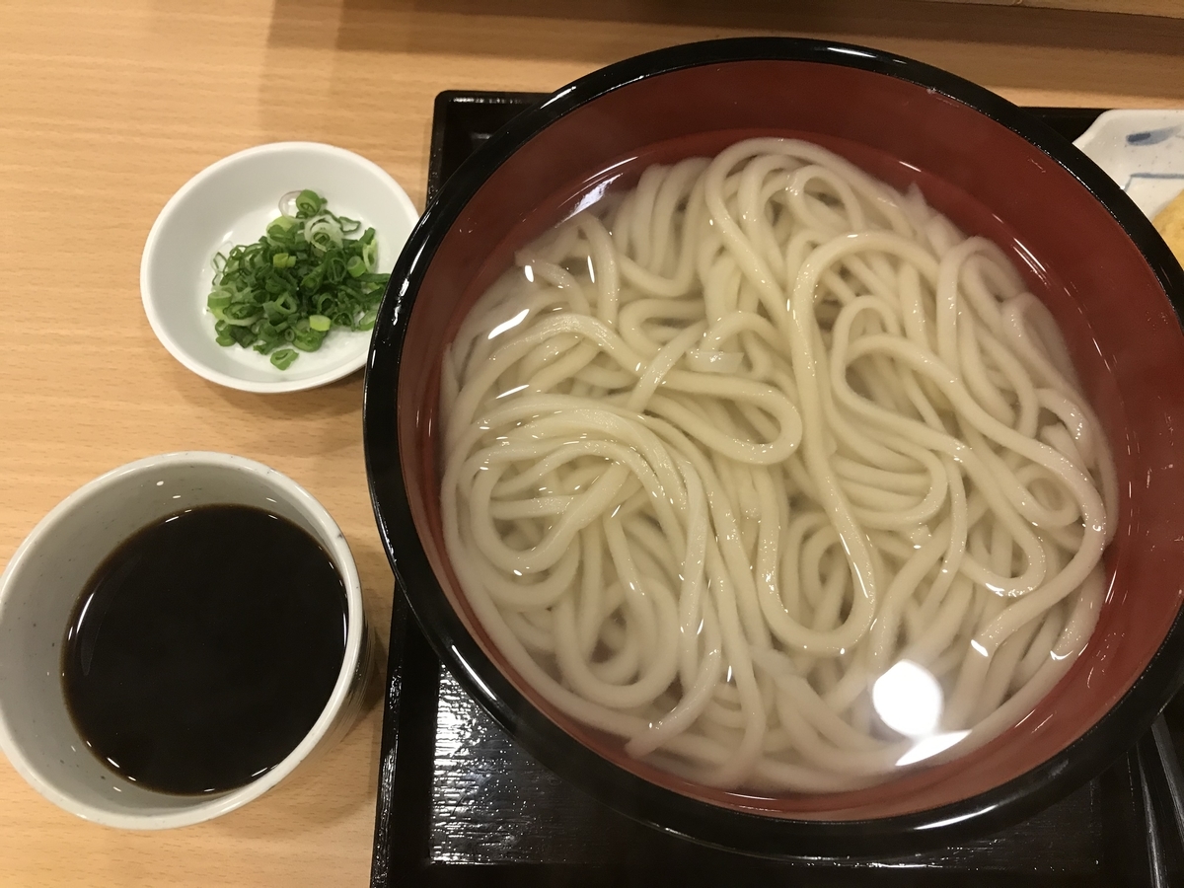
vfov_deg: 49.7
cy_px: 444
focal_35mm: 28
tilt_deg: -70.5
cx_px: 592
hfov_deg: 63.4
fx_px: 958
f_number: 1.8
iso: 40
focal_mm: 3.99
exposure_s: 1/25
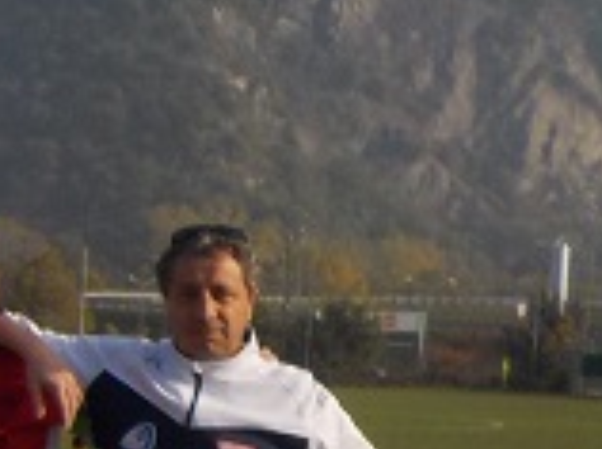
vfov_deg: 11.0
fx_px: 2309
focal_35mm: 133
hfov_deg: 12.9
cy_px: 478
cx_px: -602
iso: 125
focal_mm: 4.1
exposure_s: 1/1250
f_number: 3.3
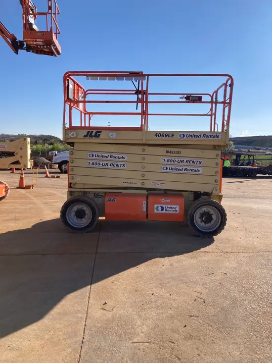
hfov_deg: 49.8
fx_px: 293
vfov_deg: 63.4
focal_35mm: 28
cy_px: 182
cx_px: 136
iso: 25
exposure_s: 1/2703
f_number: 1.8
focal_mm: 3.99
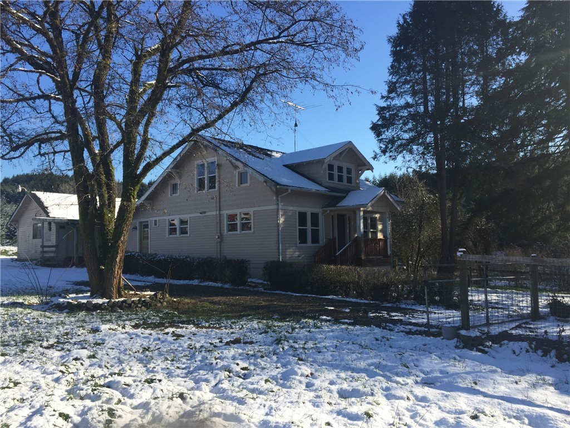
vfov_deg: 48.2
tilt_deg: +3.9
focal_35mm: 29
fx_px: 478
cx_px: 285
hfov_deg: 61.7
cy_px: 214
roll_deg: +1.2
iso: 32
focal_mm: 4.15
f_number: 2.2
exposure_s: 1/1412
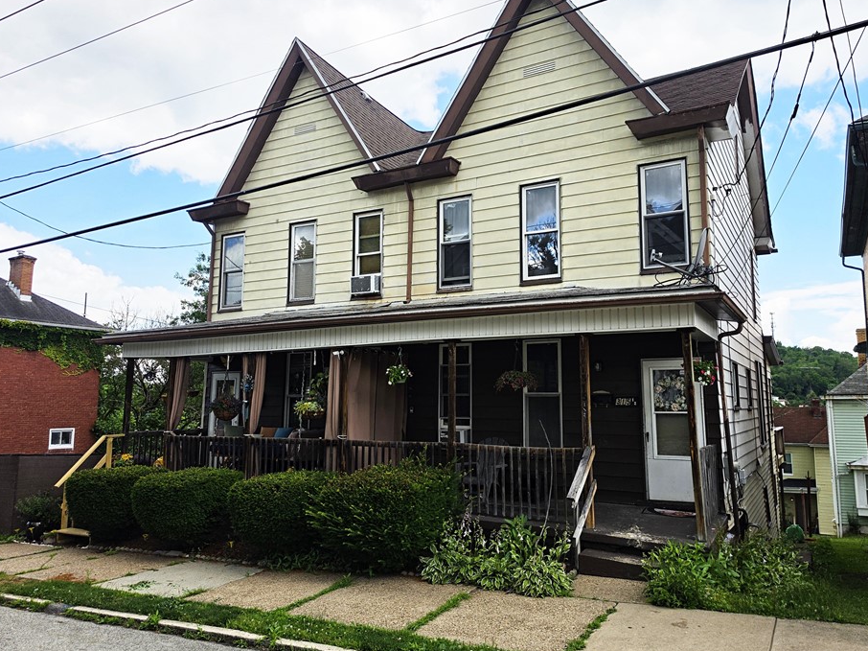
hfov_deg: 67.3
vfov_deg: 53.0
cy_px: 308
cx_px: 446
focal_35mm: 26
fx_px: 652
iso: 64
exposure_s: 1/6571
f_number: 1.4
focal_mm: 6.5
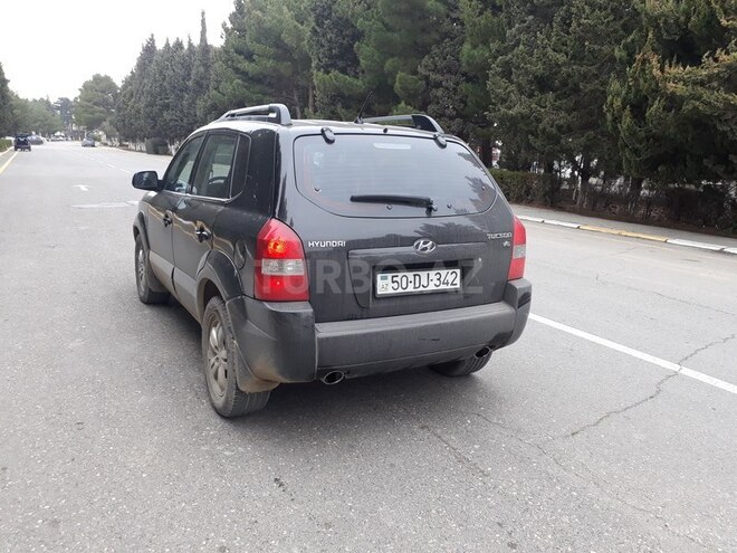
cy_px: 276
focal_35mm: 27
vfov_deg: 51.4
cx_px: 368
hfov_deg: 65.3
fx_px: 575
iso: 40
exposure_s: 1/114
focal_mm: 3.6
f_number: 1.9
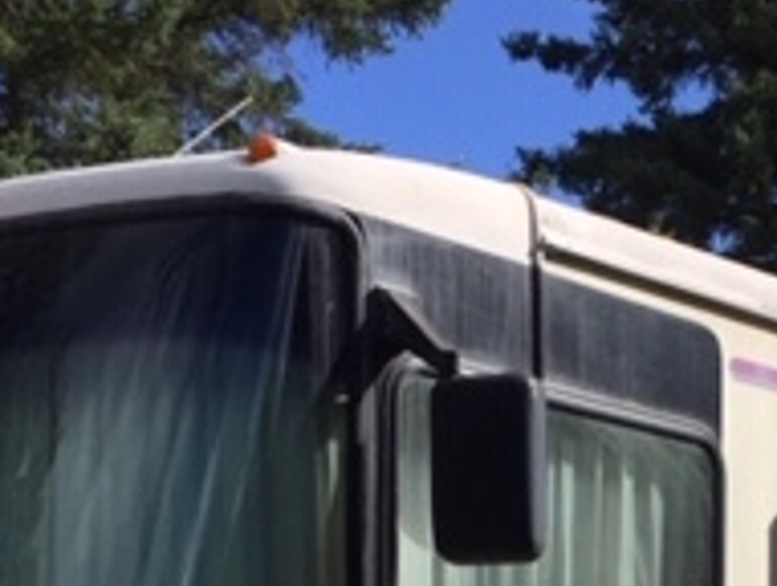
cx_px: 590
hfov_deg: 20.0
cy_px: 948
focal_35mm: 97
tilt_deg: +0.6
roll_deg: +0.5
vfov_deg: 14.1
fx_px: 2181
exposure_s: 1/3597
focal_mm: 4.15
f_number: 2.2
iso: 32
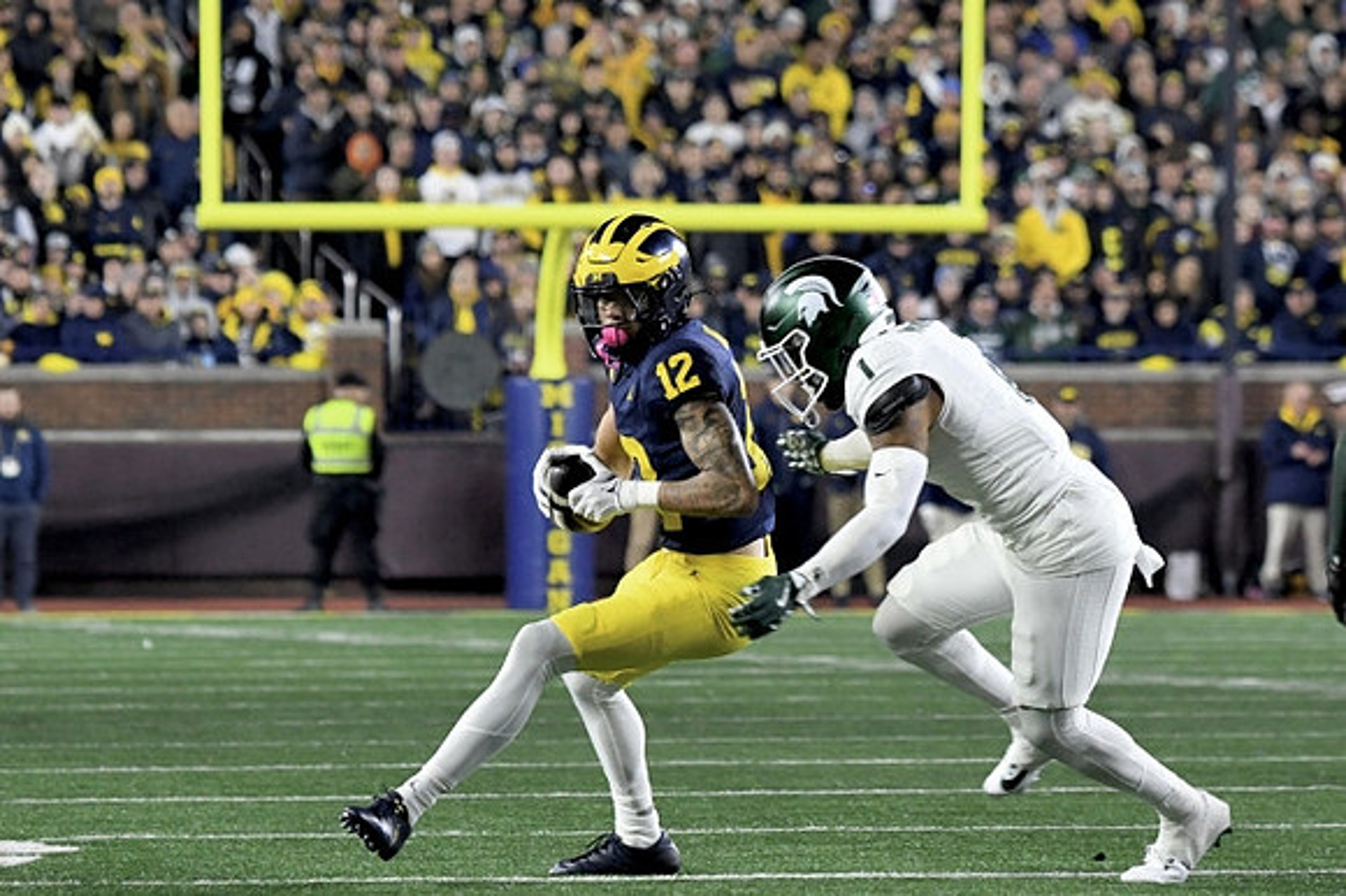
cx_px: 673
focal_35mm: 330
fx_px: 12331
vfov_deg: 4.2
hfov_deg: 6.2
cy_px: 448
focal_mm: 220
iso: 6400
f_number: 5.3
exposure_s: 1/800
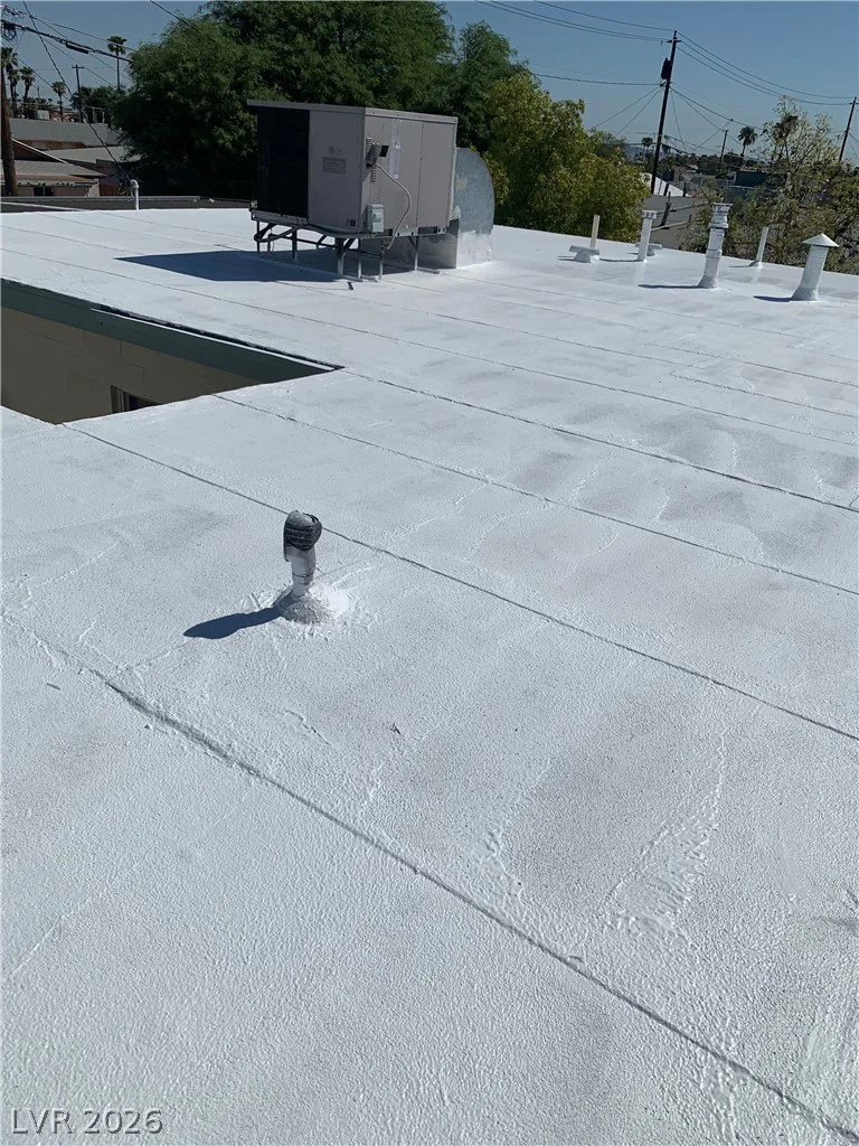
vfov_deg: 67.3
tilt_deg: -24.3
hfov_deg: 53.1
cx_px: 430
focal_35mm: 26
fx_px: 860
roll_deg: -3.2
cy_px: 573
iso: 25
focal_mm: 4.25
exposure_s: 1/13333
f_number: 1.8
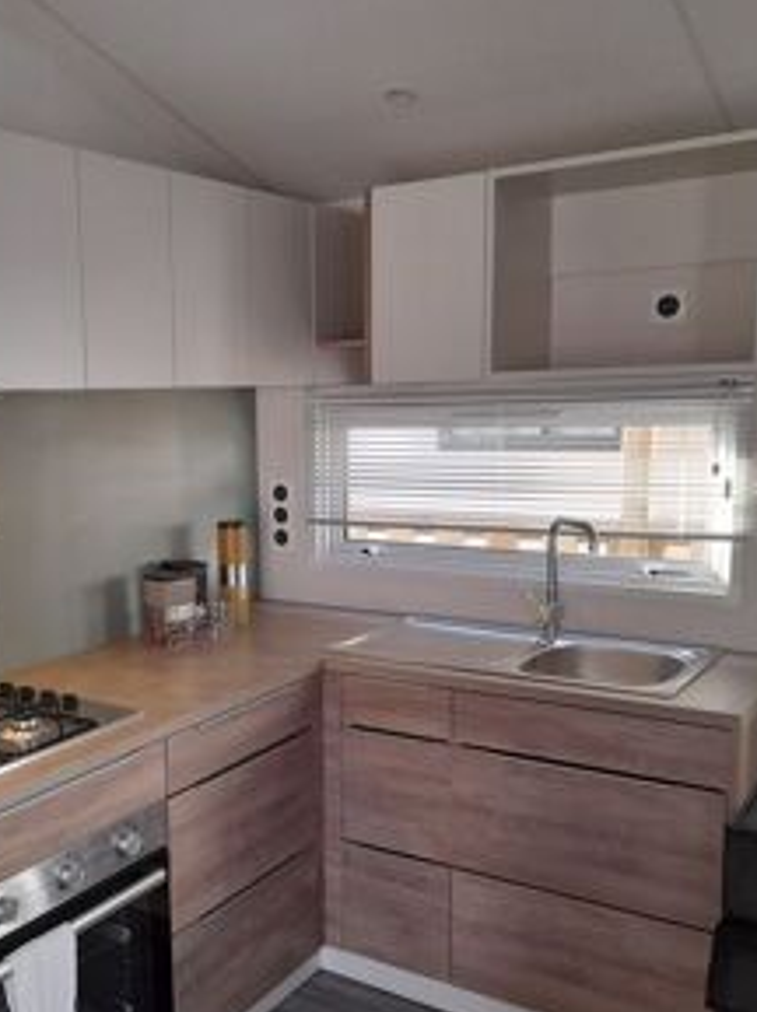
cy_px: 562
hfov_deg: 38.0
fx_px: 1081
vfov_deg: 50.1
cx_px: 228
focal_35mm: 37
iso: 200
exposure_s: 1/60
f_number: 2
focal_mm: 4.6
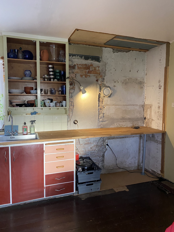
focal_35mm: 26
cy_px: 116
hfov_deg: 53.1
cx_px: 87
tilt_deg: -4.6
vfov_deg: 67.3
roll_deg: -0.1
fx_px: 174
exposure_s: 1/60
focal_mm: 4.25
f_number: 1.8
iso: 320
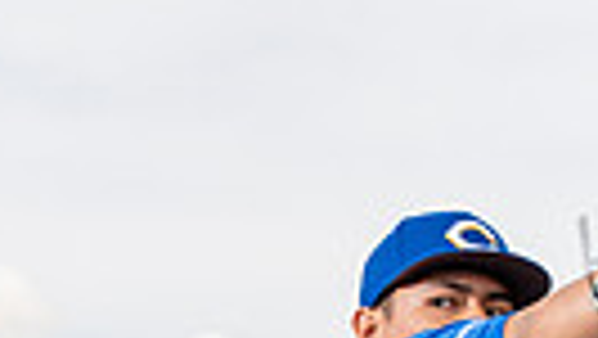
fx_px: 3491
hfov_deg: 9.8
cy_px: 883
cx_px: 283
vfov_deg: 5.3
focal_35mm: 220
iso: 100
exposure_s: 1/250
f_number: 8
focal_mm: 62
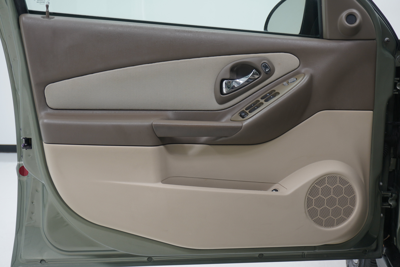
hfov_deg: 48.4
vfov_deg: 33.4
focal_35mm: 40
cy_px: 134
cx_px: 200
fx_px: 445
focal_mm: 27
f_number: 4.5
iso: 200
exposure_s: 1/60
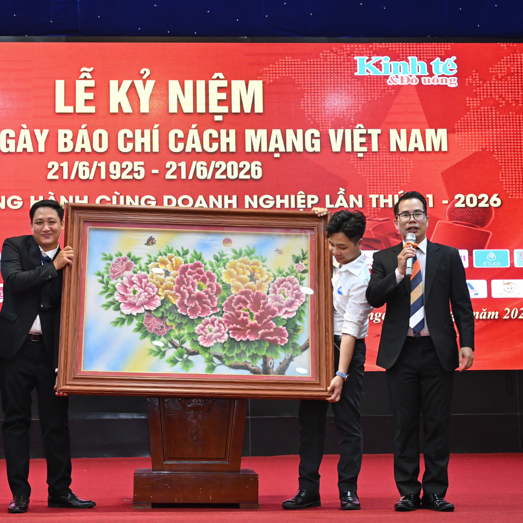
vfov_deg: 26.9
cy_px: 262
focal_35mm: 64
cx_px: 185
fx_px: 1094
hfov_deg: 26.8
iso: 1600
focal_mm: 50
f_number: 5.6
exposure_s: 1/100
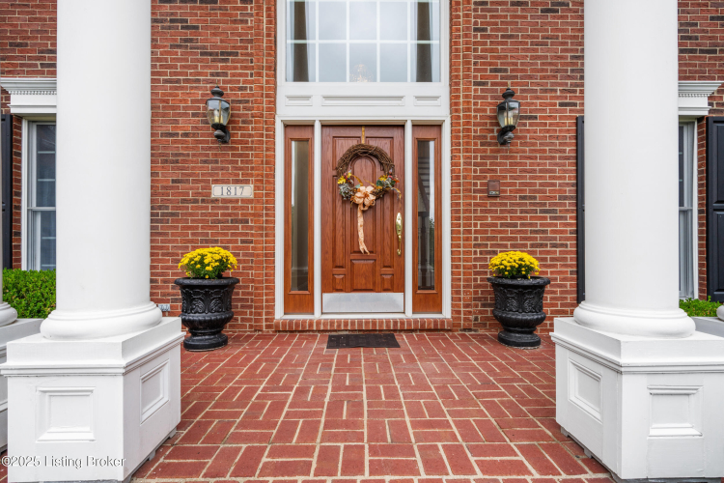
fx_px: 322
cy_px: 242
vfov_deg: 73.7
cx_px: 362
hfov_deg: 96.7
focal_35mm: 16
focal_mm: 16
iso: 400
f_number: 10
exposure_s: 1/80
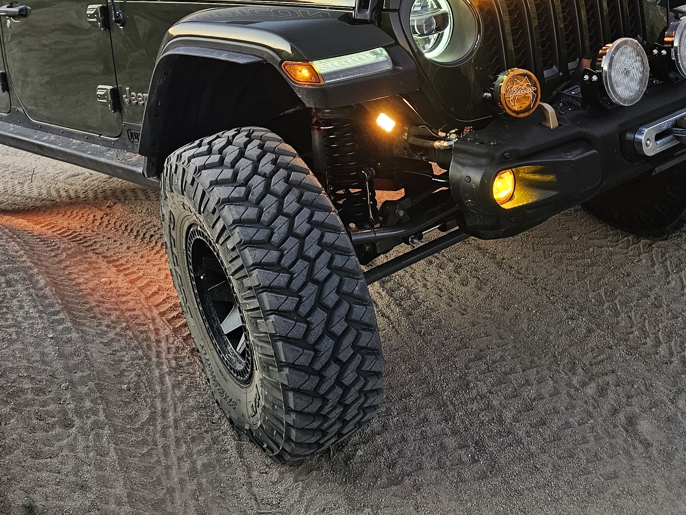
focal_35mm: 48
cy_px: 7
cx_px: 210
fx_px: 951
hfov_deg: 39.0
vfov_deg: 28.5
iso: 100
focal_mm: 6.3
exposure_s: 1/61.3
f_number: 1.7
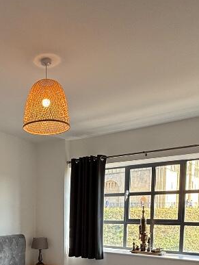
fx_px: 283
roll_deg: -1.0
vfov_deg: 45.5
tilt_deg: -3.5
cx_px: 32
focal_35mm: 37
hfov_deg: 37.0
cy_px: 237
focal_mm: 2.22
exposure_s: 1/99
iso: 50
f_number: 2.2
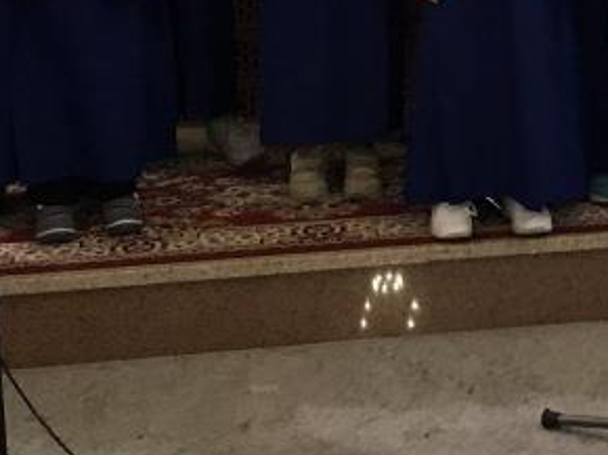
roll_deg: +1.1
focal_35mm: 99
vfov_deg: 14.4
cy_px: -92
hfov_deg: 19.7
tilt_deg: -5.7
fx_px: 1737
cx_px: 465
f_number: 1.8
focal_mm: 3.99
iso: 100
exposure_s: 1/13
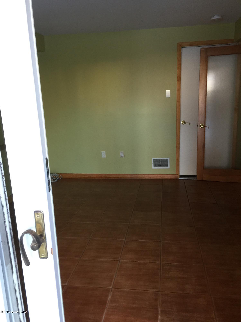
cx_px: 120
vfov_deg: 61.7
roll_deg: +1.4
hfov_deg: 48.2
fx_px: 269
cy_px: 161
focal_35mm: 29
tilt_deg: -10.3
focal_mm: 4.15
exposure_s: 1/33
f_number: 2.2
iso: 64
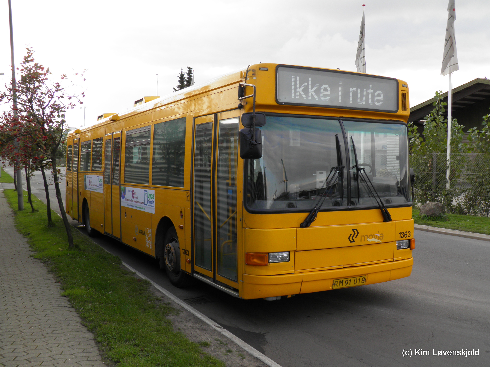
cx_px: 245
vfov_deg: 40.7
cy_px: 184
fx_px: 495
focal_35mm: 35
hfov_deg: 52.6
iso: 50
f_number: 4.4
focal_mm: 6.3
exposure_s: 1/60
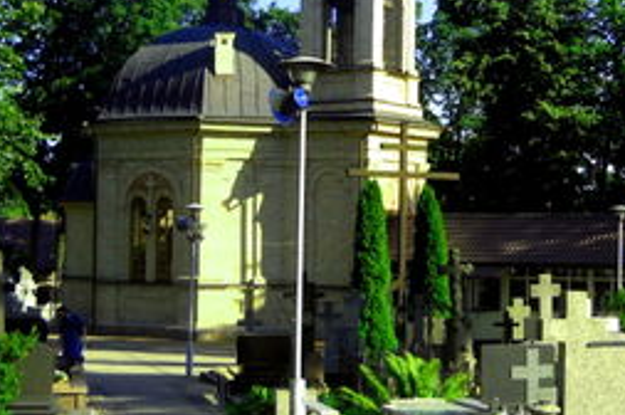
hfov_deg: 24.7
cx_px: 501
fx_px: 1404
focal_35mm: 81
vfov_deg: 16.8
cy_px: 151
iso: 64
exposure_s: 1/129
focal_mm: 6.72
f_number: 5.5
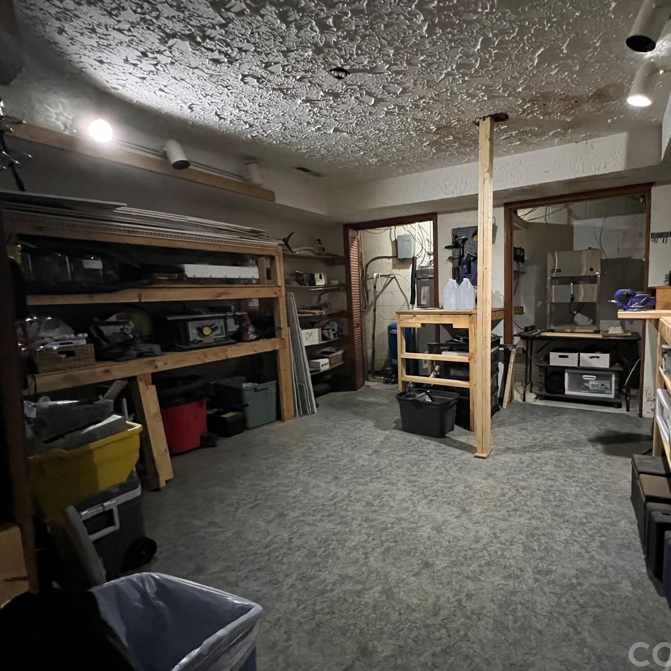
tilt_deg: -6.1
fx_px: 351
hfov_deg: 85.0
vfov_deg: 87.4
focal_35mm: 16
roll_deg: +1.8
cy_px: 338
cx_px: 436
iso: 1250
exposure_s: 1/30
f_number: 1.8
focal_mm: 1.57
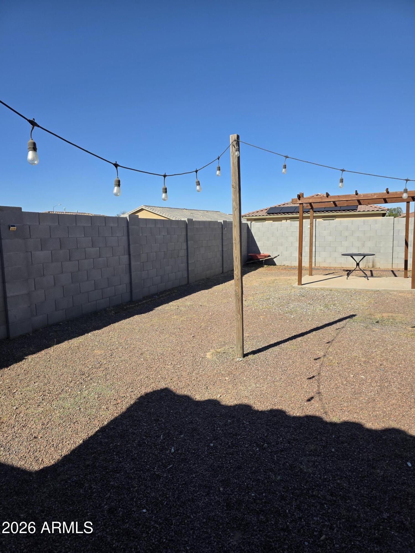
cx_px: 208
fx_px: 368
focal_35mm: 23
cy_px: 276
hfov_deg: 58.9
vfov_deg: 73.9
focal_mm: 6.3
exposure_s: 1/5153
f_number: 1.7
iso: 80
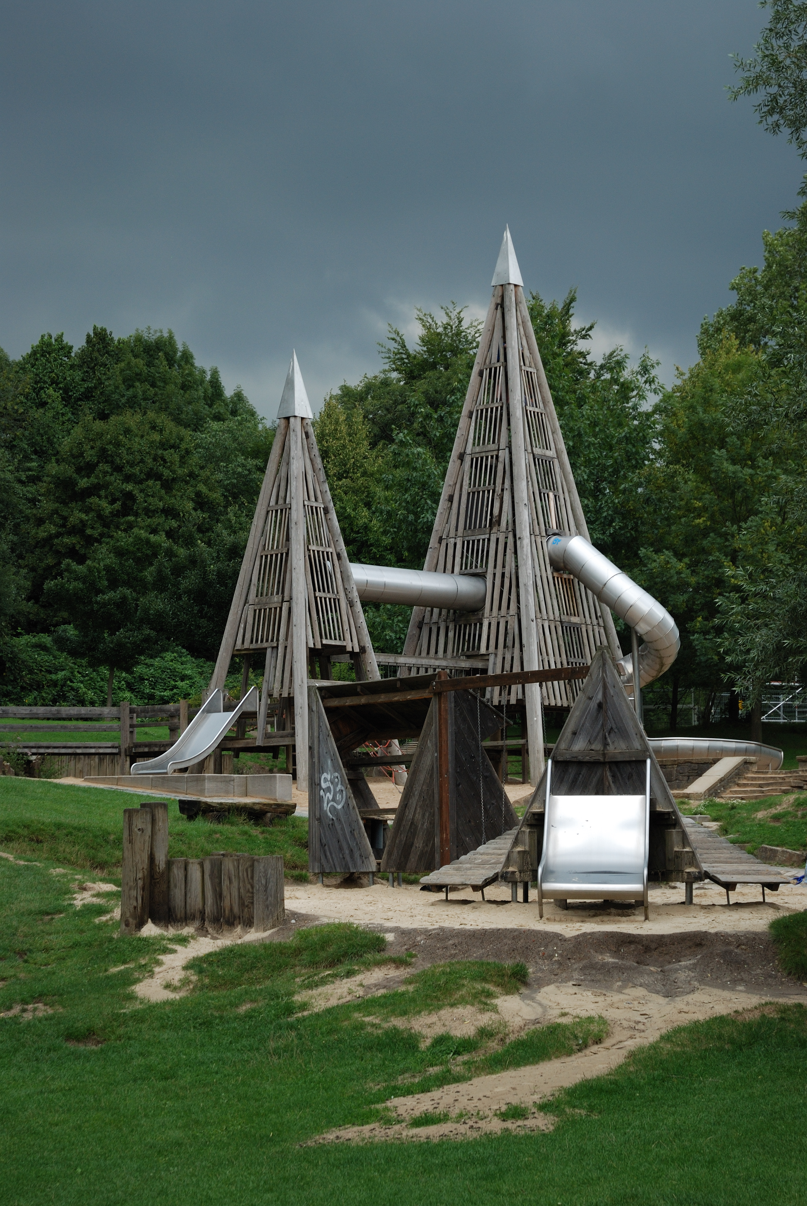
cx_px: 404
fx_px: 2514
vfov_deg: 27.0
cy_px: 603
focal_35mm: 75
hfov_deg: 18.2
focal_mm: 50
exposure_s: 1/80
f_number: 5
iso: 200
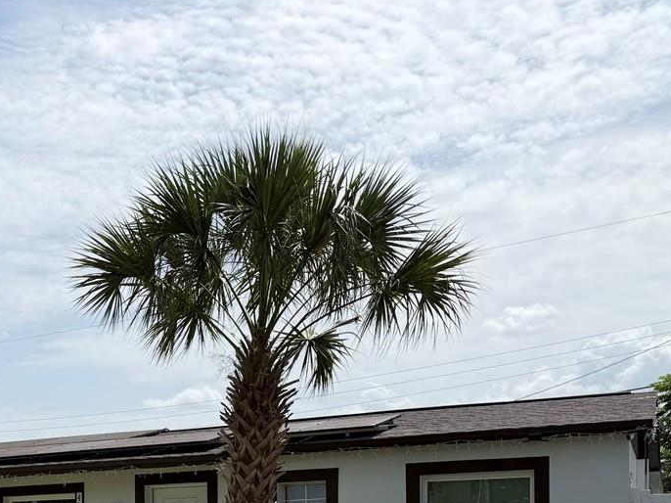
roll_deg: +0.8
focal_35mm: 56
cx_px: 2
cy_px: 562
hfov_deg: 31.8
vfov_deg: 24.3
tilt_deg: +0.0
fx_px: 1085
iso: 80
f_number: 1.78
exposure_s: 1/8130
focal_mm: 6.76
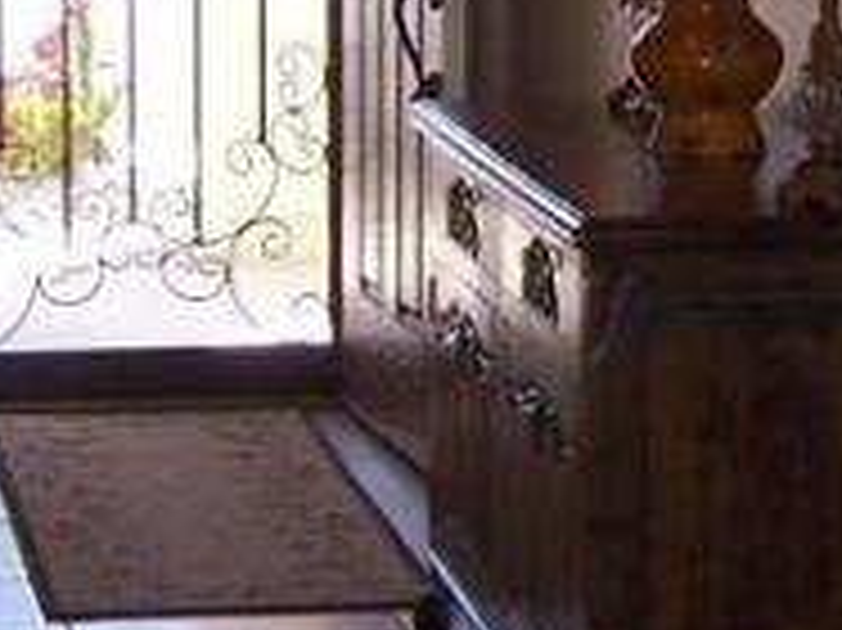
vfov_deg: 7.5
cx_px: 955
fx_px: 4789
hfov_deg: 9.9
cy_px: -104
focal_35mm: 197
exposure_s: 1/60
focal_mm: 6.2
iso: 80
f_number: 2.8
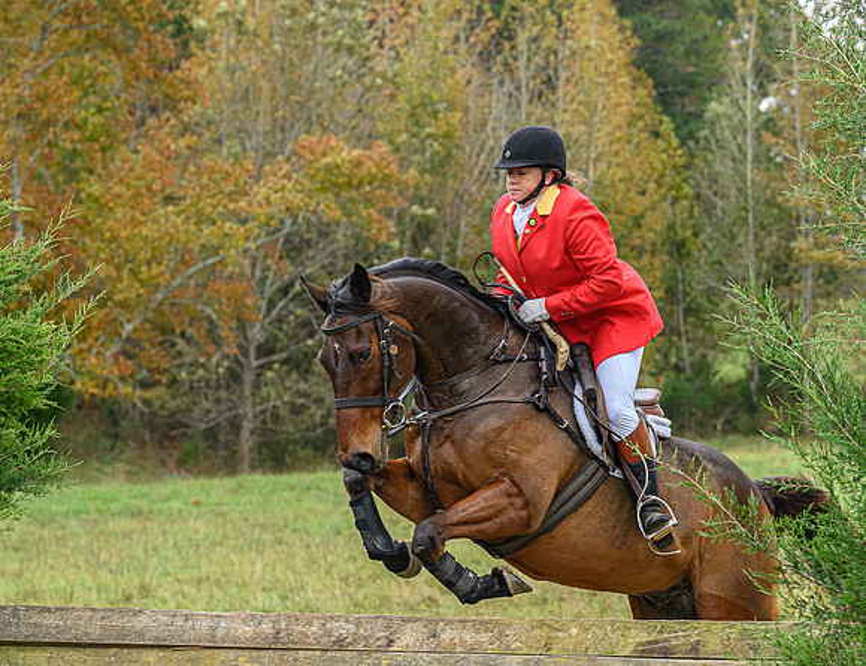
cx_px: 528
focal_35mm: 137
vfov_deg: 11.0
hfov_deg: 14.3
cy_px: 392
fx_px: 3449
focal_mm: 80
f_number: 3.5
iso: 1000
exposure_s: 1/800
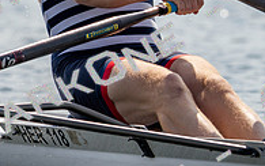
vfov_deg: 1.5
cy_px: 18
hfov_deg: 2.5
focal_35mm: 857
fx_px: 6191
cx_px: 144
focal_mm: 282
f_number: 5.6
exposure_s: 1/1600
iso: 160
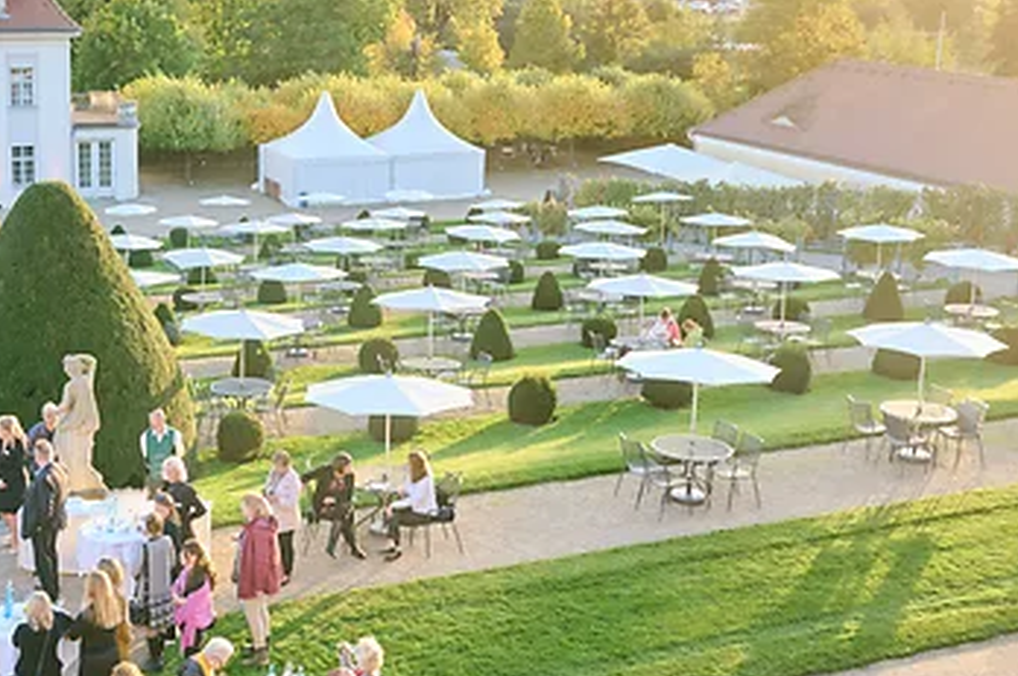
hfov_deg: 37.2
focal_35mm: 53
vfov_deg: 25.4
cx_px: 351
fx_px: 1497
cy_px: 294
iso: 100
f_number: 3.2
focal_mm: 24
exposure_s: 1/60
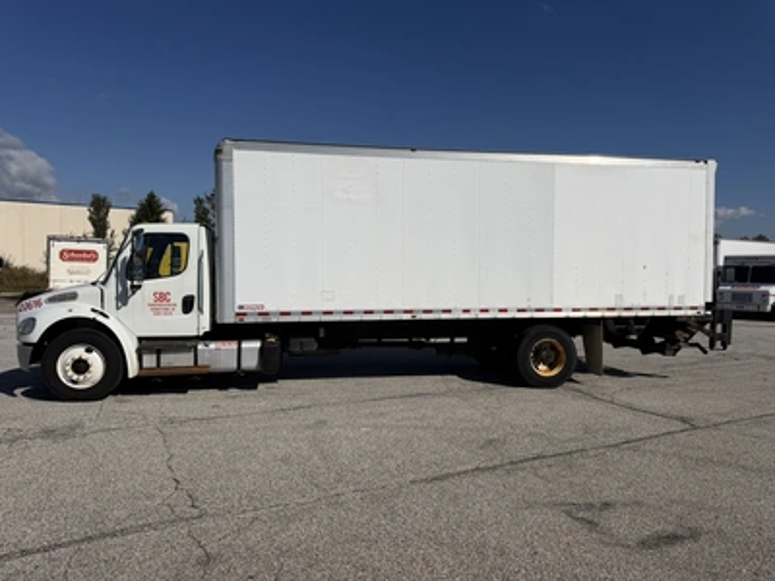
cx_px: 388
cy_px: 290
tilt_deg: -0.6
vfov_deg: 56.8
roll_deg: -1.6
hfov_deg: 71.6
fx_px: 537
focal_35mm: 24
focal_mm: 6.76
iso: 80
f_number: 1.78
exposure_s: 1/17544
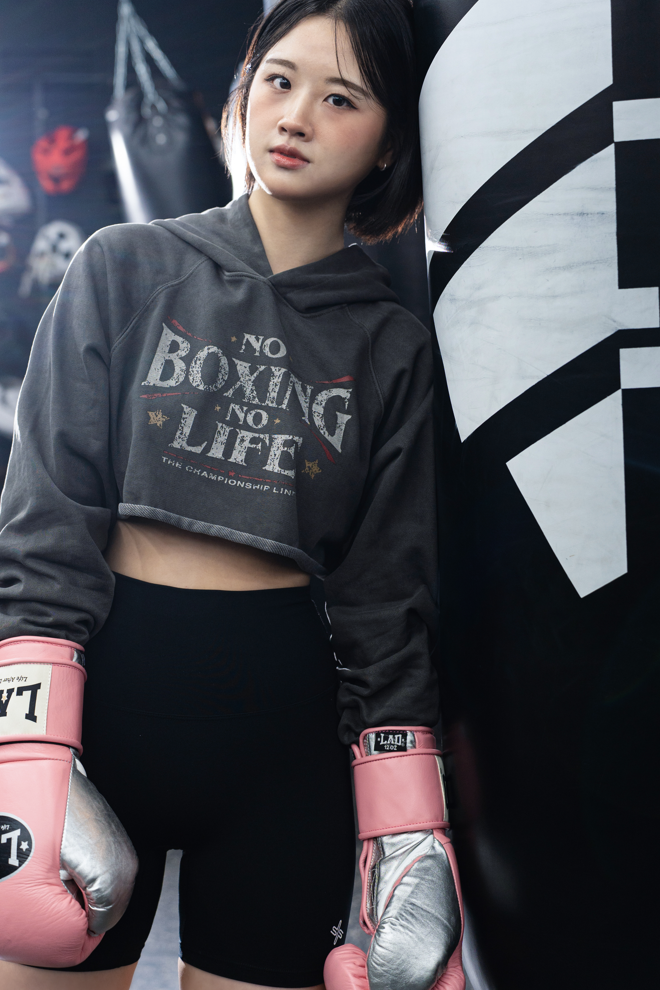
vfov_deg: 37.5
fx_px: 1457
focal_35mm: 53
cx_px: 279
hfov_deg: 25.5
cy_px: 458
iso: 400
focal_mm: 42
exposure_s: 1/200
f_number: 3.2
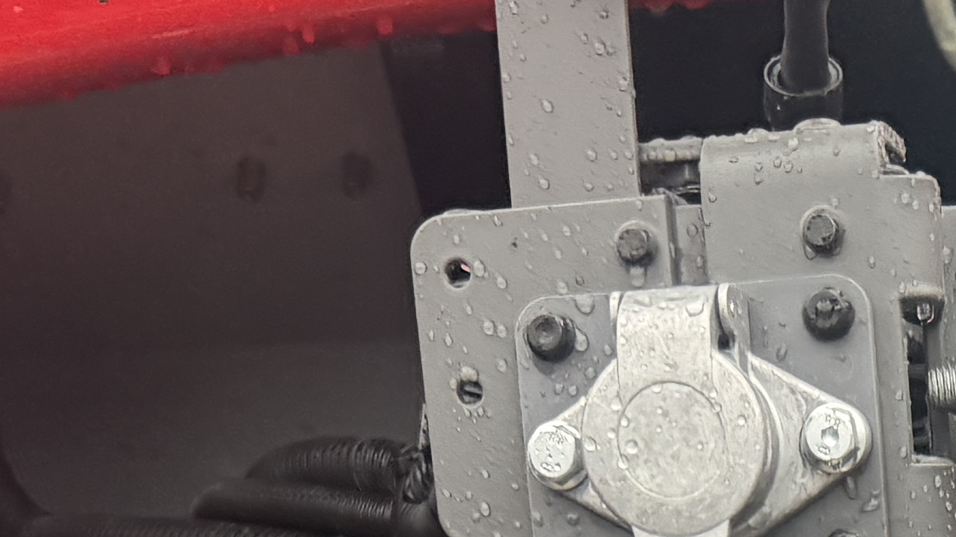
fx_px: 2991
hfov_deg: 17.5
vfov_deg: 9.0
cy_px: 1382
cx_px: 1085
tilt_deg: -14.6
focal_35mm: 118
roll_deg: +2.5
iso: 200
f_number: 1.78
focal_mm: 6.76
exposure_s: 1/243
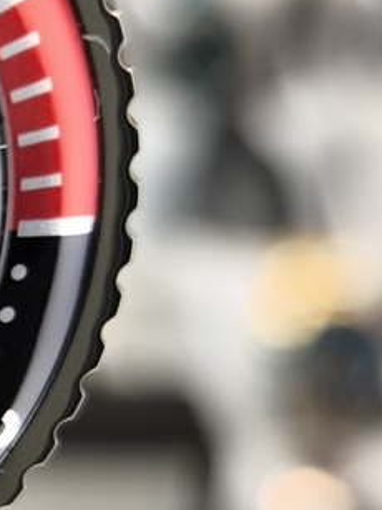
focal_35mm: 160
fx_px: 2356
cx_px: -332
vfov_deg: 12.3
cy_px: 356
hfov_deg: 8.8
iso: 50
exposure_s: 1/115
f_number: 1.9
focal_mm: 6.92
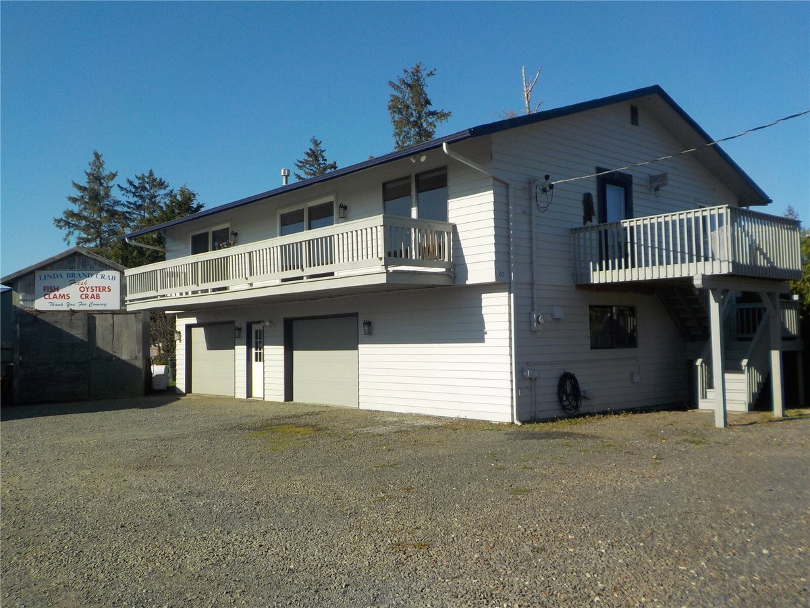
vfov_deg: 46.8
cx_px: 405
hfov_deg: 60.0
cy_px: 304
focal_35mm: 30
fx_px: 702
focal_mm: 4.1
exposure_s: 1/1600
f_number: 3.3
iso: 125
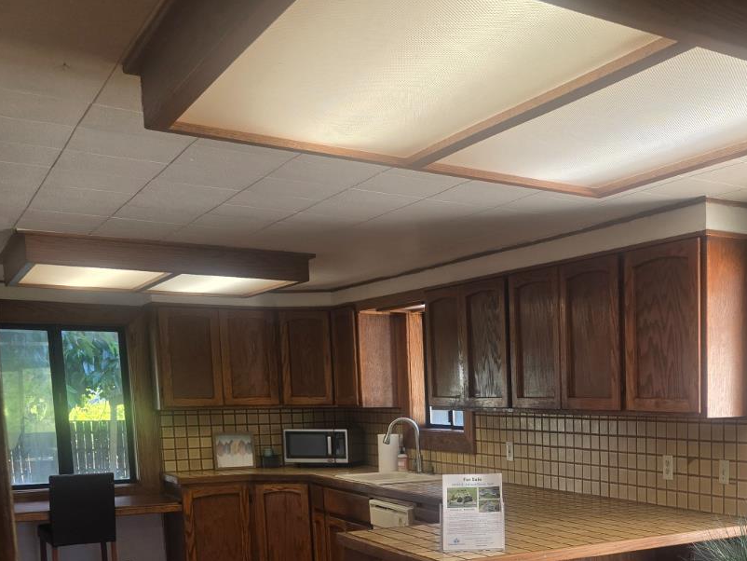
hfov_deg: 40.4
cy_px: 507
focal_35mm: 43
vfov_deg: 32.0
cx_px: 679
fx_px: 928
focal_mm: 6.3
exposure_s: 1/120
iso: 64
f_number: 1.7
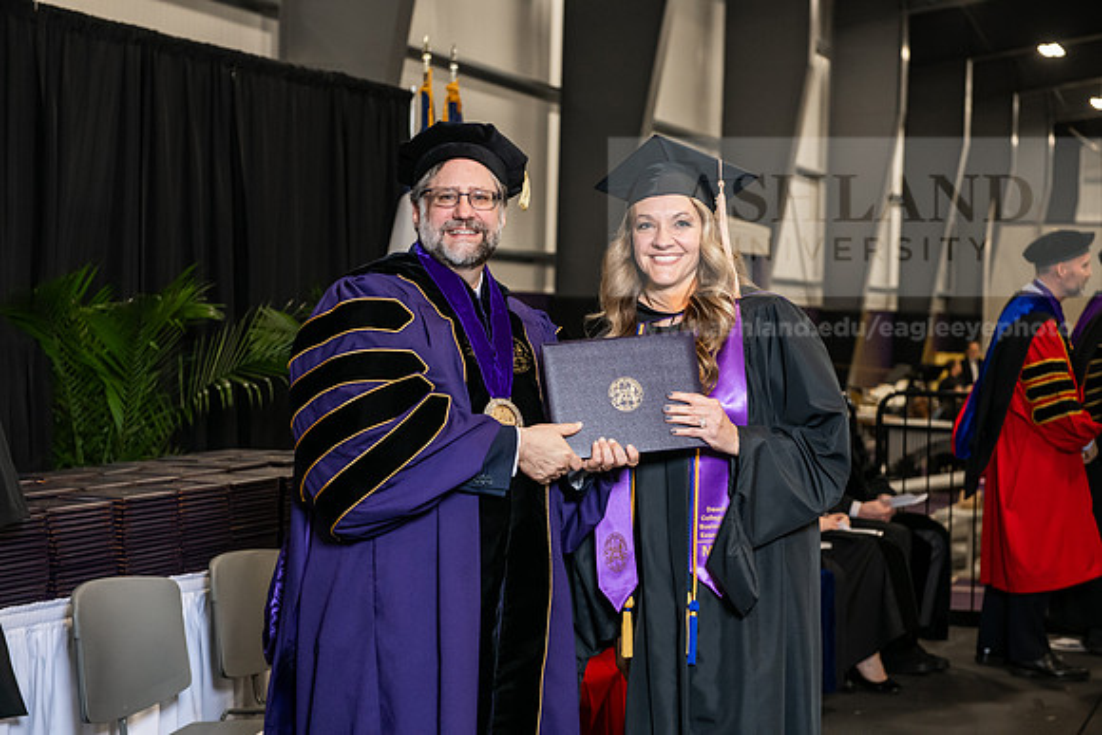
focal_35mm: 70
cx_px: 551
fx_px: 2143
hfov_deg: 28.8
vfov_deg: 19.5
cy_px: 368
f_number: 5
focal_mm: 70
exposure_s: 1/200
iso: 2000
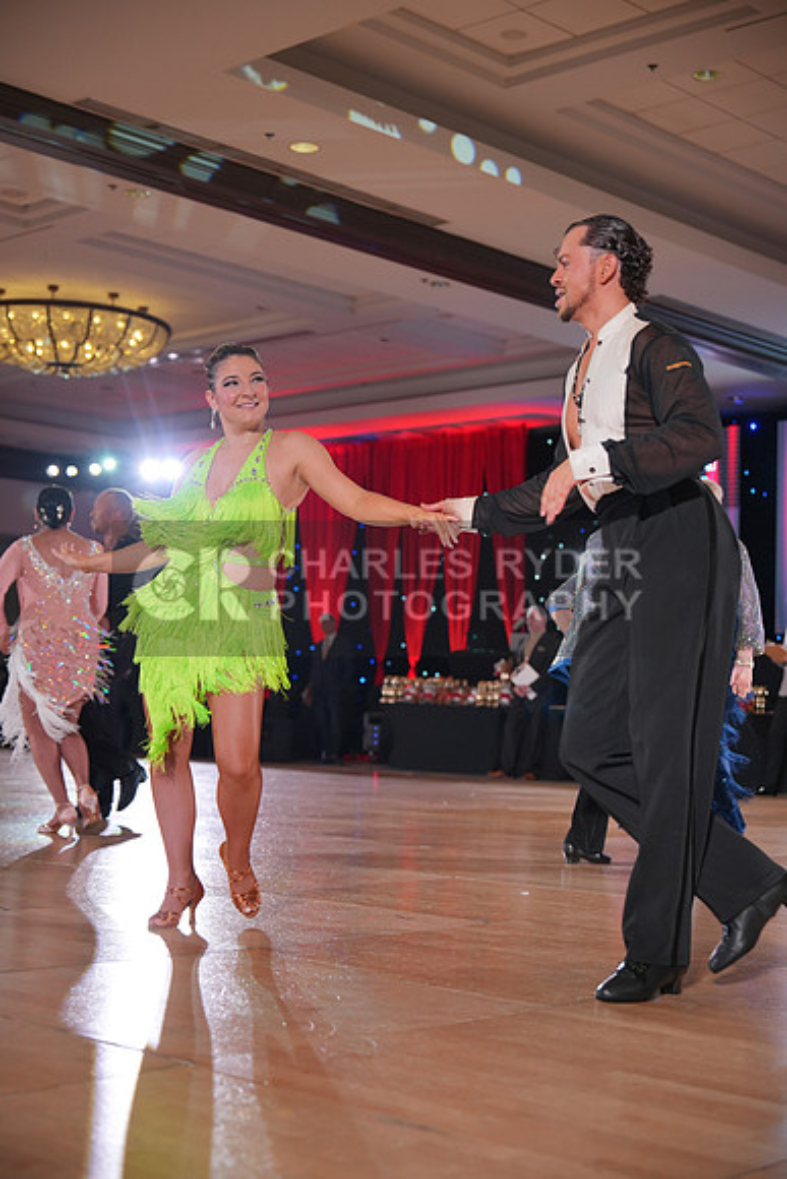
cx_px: 394
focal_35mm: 51
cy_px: 590
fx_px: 1671
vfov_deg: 38.9
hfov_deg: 26.5
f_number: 2.8
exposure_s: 1/400
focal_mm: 51
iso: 1000
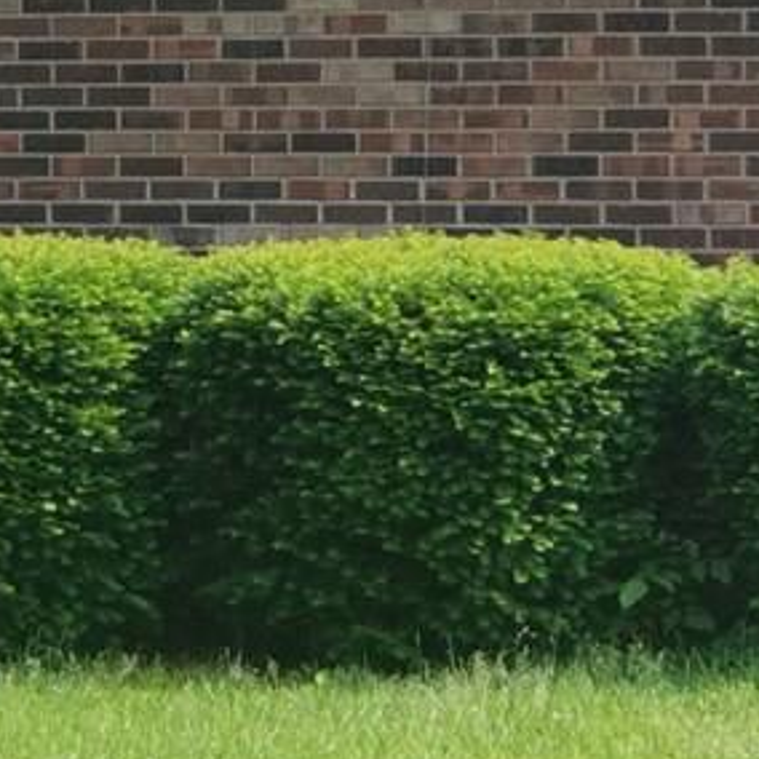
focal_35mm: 166
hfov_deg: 10.5
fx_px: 4118
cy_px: -187
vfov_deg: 10.3
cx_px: 19
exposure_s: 1/319
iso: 25
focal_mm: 6
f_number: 2.4
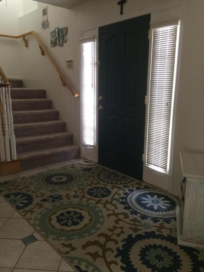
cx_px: 102
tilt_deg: -10.6
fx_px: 228
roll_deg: +1.9
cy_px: 136
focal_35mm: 29
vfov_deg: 61.7
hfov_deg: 48.2
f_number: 2.2
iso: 200
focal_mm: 4.15
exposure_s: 1/30
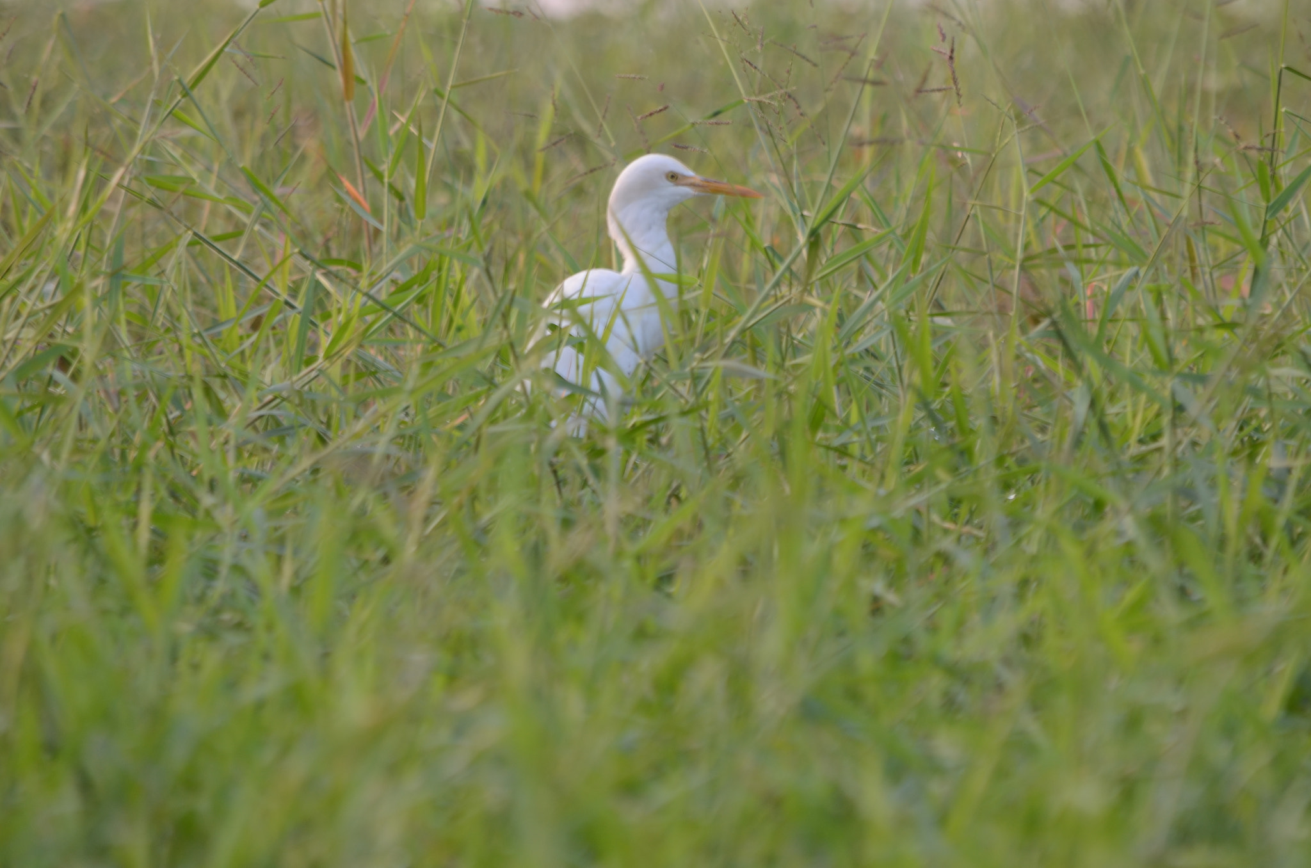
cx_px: 656
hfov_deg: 4.6
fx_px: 16352
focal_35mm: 450
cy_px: 434
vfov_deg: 3.0
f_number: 8
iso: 160
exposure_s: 1/60
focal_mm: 300
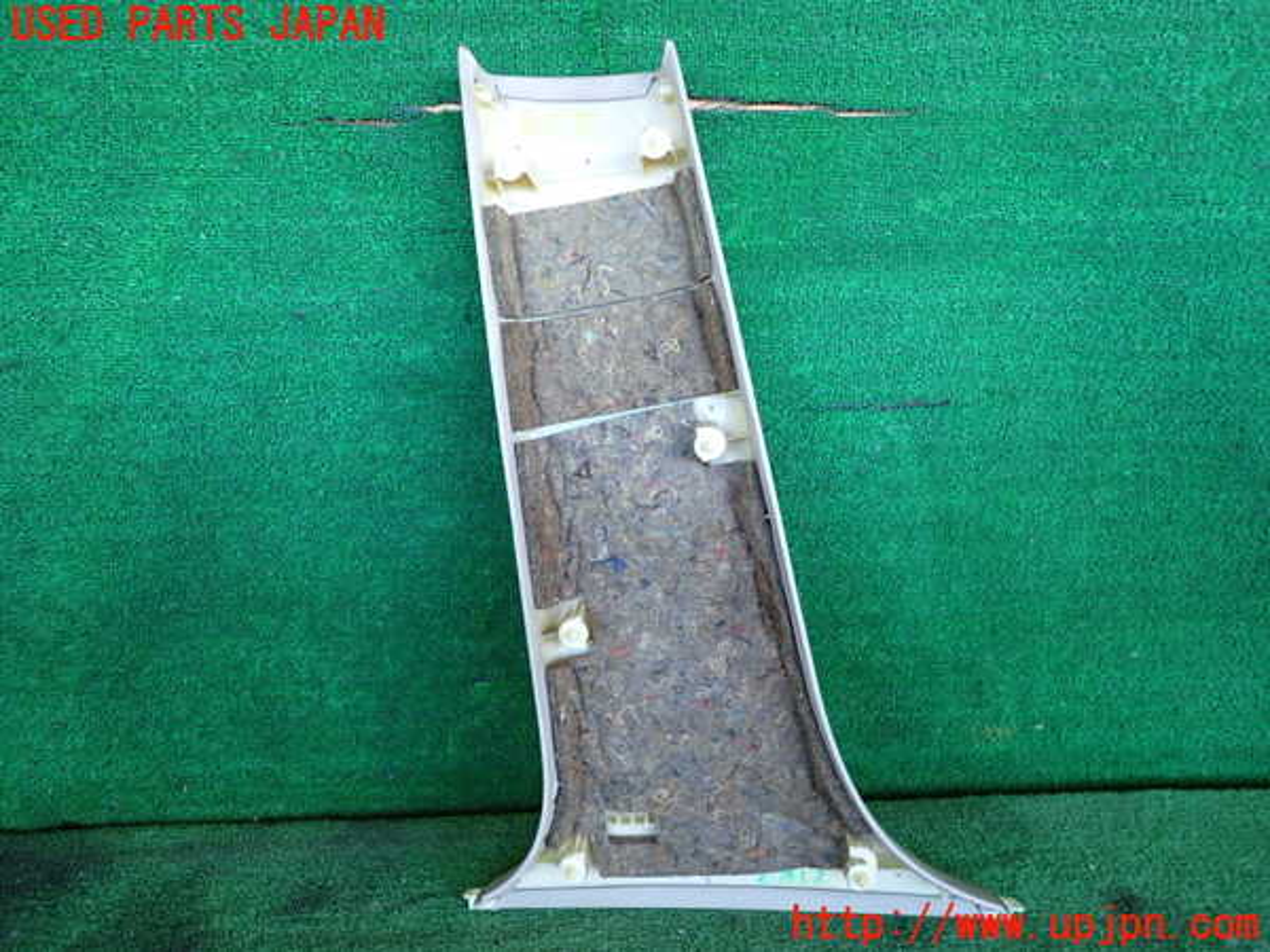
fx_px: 917
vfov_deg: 54.9
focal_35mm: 25
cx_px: 635
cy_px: 476
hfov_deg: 69.4
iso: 320
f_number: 2
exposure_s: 1/125
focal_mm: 4.5
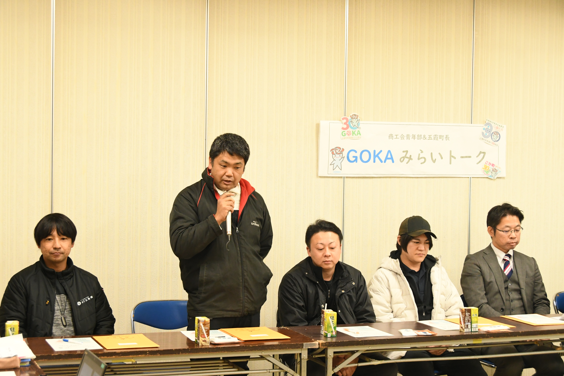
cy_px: 188
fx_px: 987
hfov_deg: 31.9
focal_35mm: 63
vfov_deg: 21.6
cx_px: 282
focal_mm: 42
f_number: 7.1
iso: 2500
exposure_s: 1/50
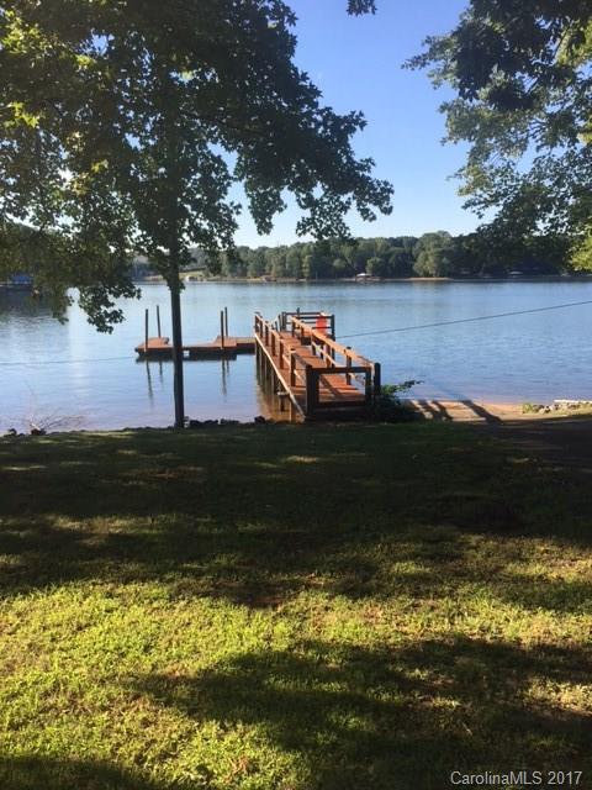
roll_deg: +1.6
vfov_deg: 61.7
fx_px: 661
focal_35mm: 29
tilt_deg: -13.3
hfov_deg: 48.2
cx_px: 296
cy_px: 395
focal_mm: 4.15
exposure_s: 1/777
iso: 25
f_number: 2.2
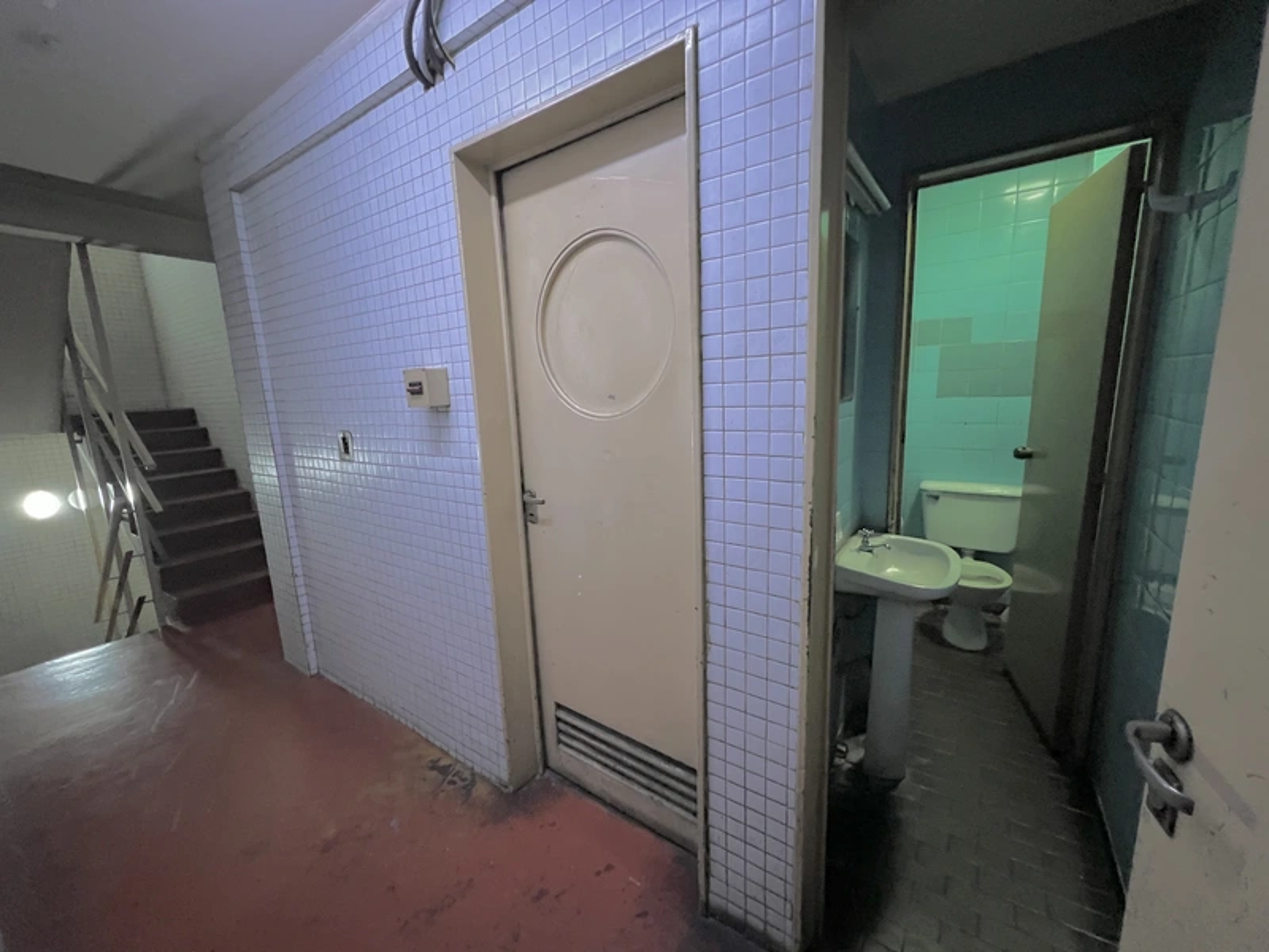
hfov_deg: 106.2
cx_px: 634
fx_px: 477
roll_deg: +2.1
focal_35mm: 13
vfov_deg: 89.9
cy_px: 476
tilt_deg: -10.1
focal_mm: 1.57
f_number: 1.8
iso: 800
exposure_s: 1/33
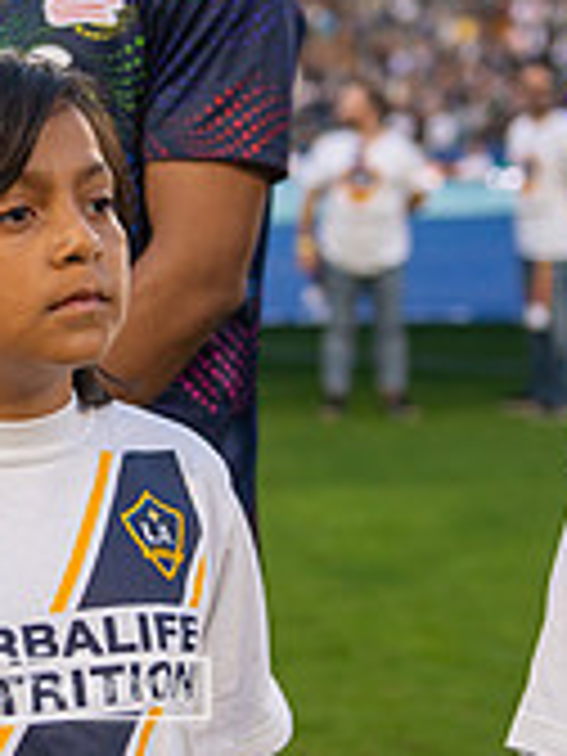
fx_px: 2359
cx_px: 45
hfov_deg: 13.6
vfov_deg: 18.2
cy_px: 338
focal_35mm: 108
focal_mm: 42
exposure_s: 1/640
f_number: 2.8
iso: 200
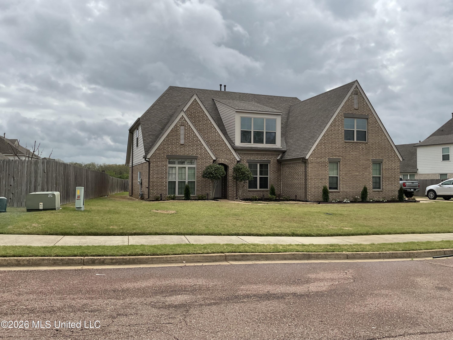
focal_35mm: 29
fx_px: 380
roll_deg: +0.1
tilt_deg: -0.9
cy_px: 170
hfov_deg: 61.7
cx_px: 226
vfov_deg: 48.2
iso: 16
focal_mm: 3
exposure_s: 1/3534
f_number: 1.8
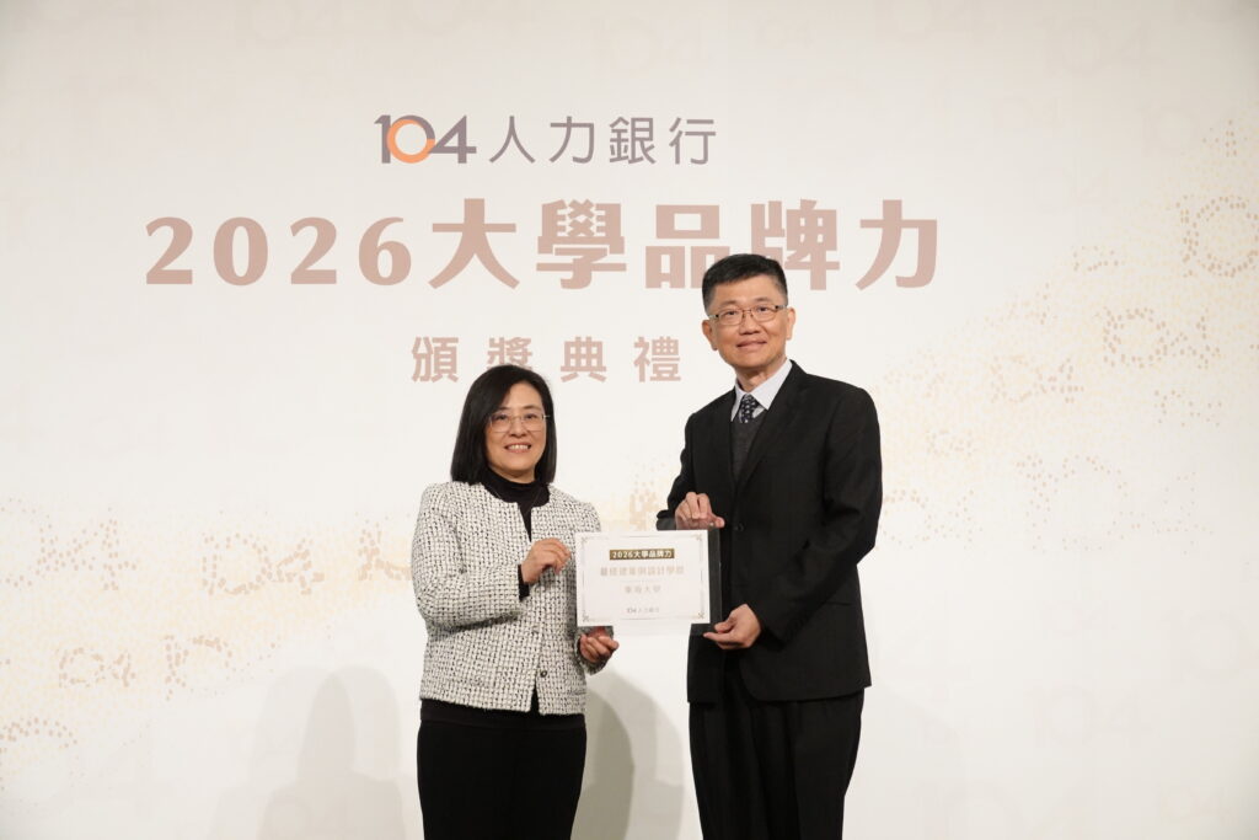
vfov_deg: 16.9
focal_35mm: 81
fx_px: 2833
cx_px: 630
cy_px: 420
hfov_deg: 25.1
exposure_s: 1/100
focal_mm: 29.69
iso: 2000
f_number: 3.5
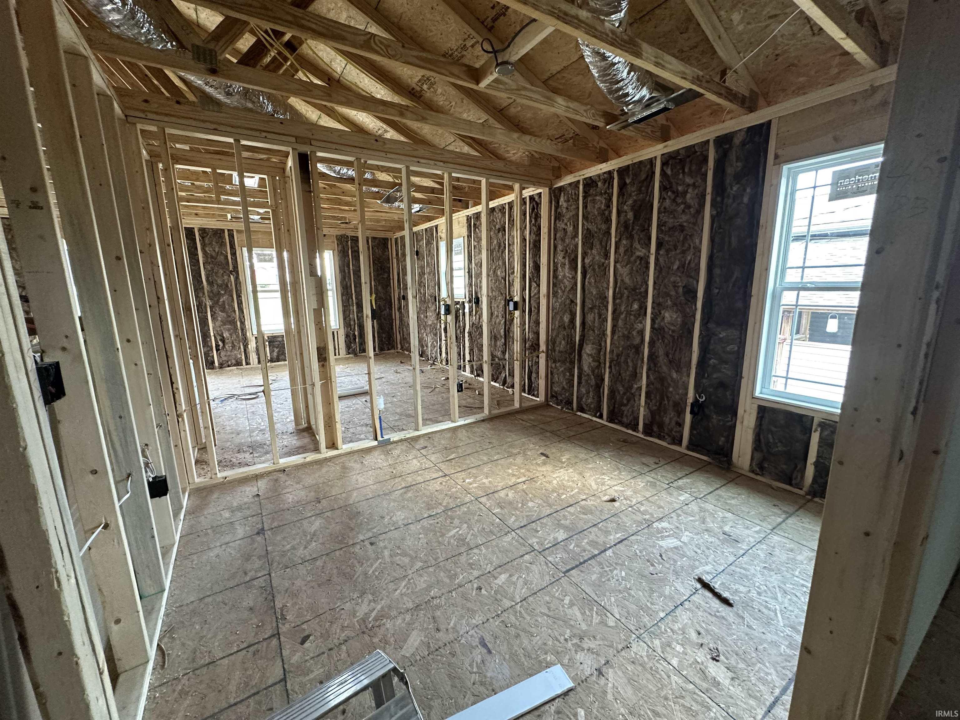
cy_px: 360
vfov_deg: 85.7
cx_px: 480
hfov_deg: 102.1
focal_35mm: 14
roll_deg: +0.9
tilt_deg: -10.5
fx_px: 388
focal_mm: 2.22
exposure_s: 1/60
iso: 320
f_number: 2.2
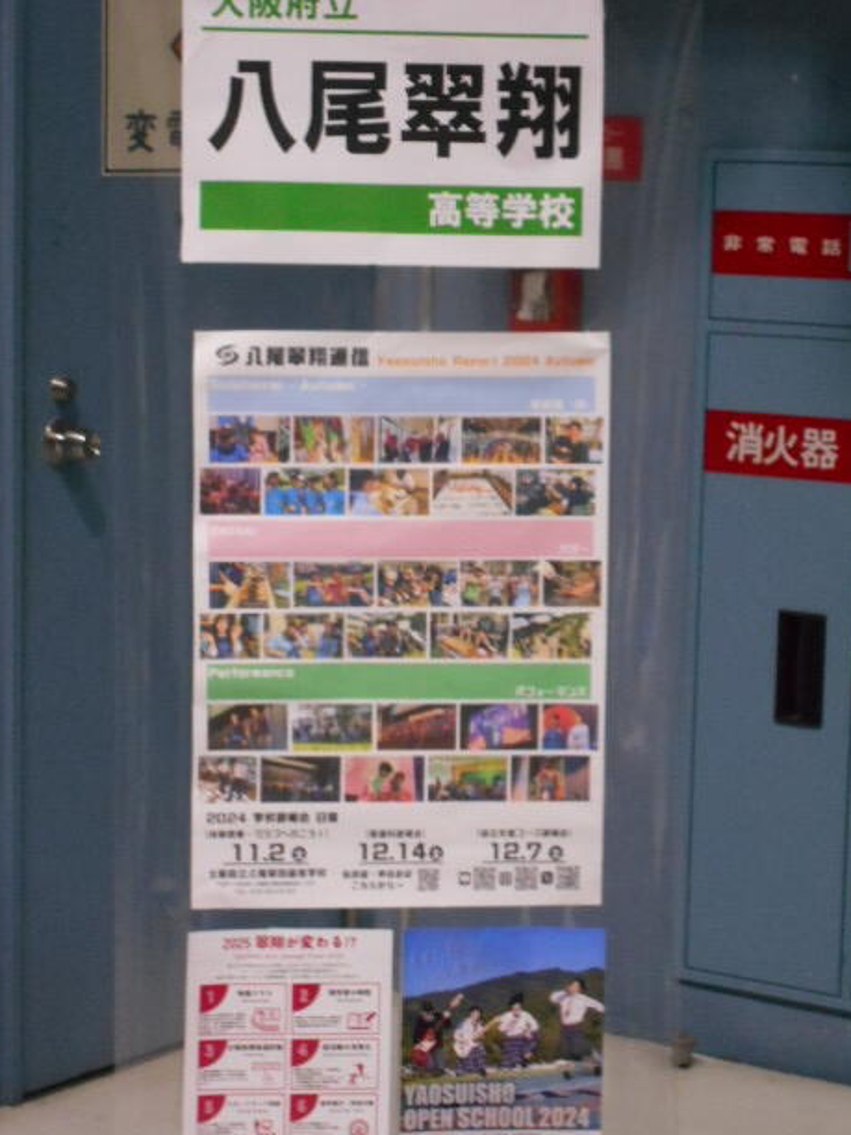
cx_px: 426
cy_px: 562
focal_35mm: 90
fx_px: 2950
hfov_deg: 16.4
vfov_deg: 21.8
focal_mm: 15.4
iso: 800
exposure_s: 1/50
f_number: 6.3
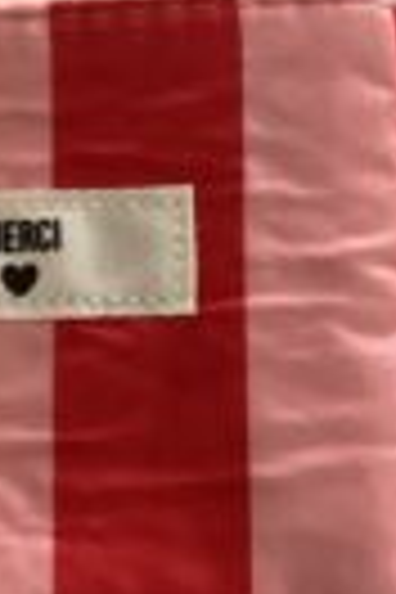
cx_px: 27
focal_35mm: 164
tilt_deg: -76.6
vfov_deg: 12.5
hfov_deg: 8.3
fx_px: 2706
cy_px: 297
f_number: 2
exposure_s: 1/51
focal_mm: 6
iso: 160
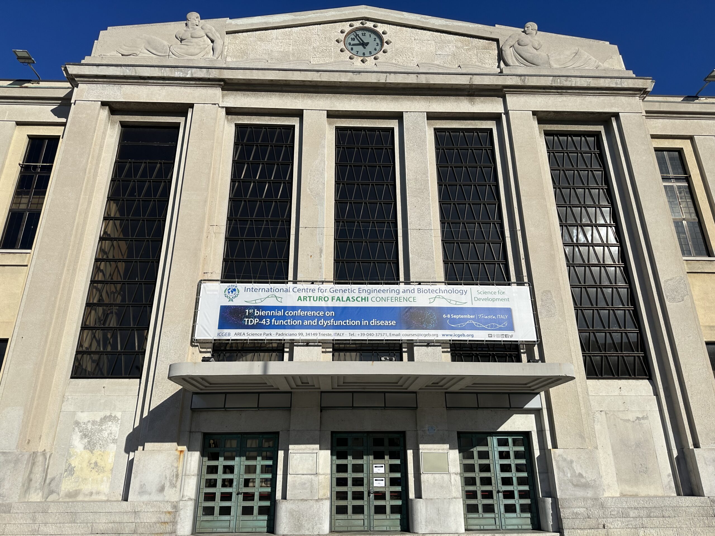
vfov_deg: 56.8
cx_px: 358
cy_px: 268
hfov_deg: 71.6
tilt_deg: +21.9
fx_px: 496
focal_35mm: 24
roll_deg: +0.9
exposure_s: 1/9709
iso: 80
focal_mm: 6.86
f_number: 1.78
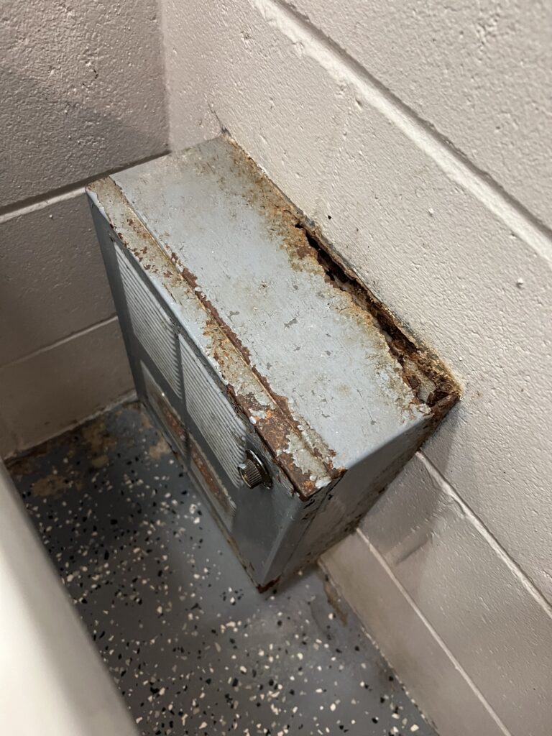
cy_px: 368
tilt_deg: -59.3
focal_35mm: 26
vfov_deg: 67.3
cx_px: 276
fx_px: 553
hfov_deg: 53.1
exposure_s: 1/60
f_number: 1.5
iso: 320
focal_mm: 5.7
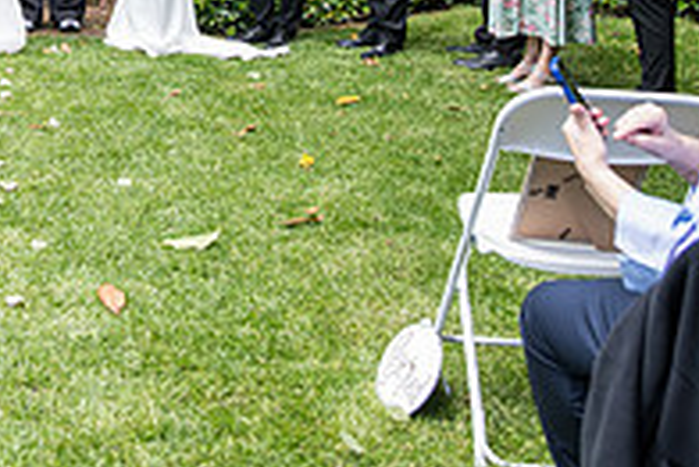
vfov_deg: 15.5
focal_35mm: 83
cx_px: 50
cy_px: -173
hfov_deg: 23.7
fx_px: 1613
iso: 640
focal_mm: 28
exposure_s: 1/400
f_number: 3.5
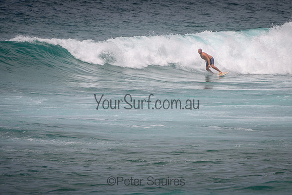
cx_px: 186
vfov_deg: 2.5
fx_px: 4457
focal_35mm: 549
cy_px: 76
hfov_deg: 3.8
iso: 140
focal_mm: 400
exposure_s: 1/2000
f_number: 5.6
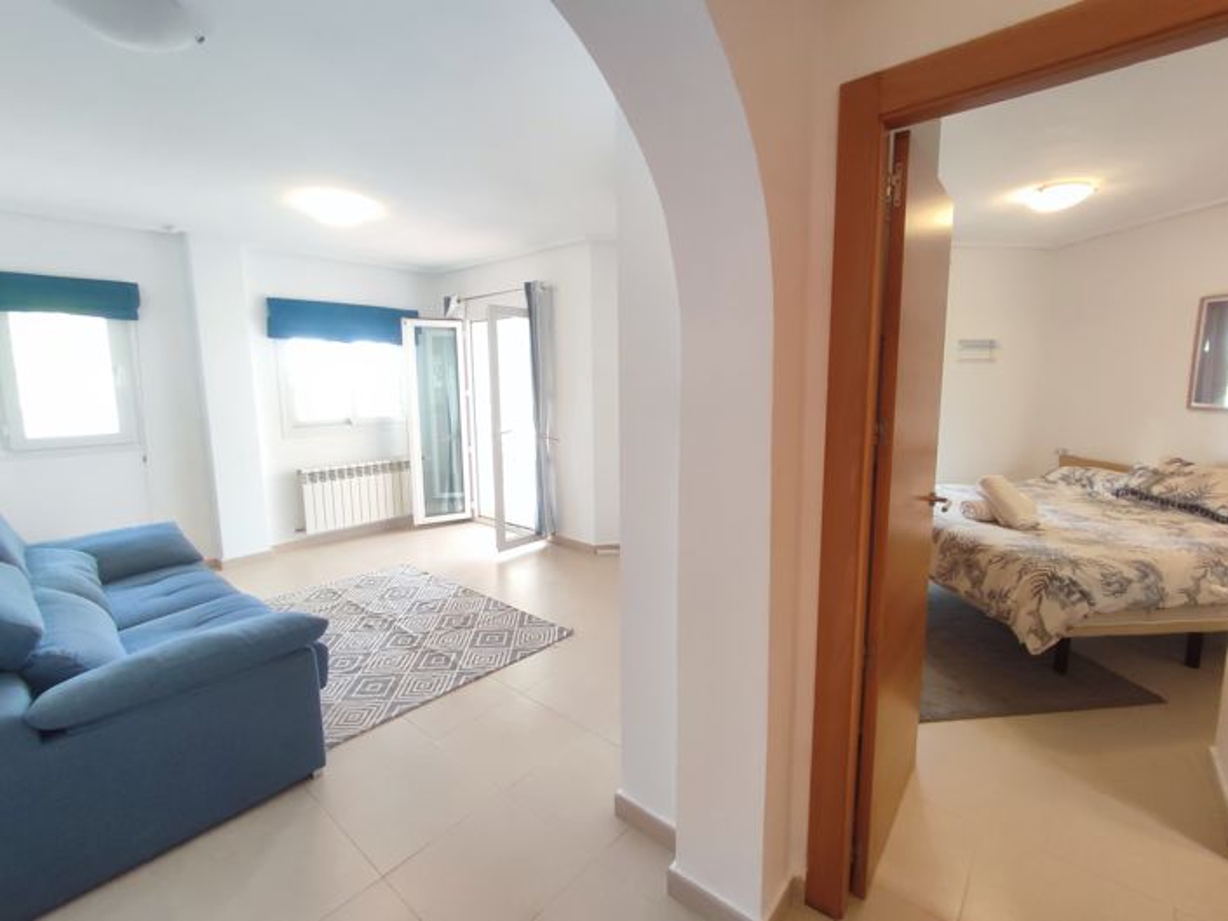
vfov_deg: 78.1
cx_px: 614
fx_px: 568
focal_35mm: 16
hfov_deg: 94.5
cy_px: 460
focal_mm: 1.65
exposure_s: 1/50
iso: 134
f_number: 2.2
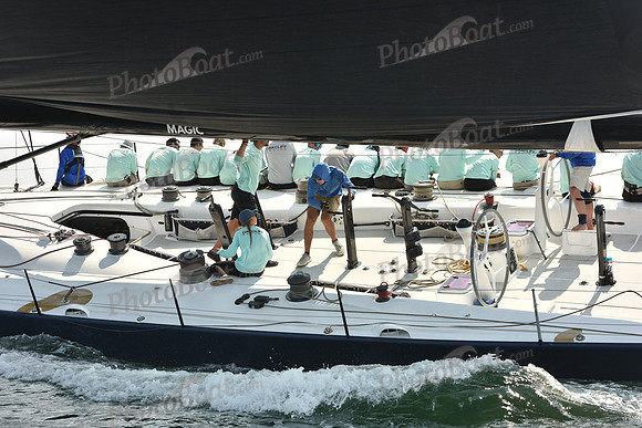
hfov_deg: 26.0
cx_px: 321
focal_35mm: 78
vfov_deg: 17.5
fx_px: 1391
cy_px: 214
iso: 250
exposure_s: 1/800
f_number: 7.1
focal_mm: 78
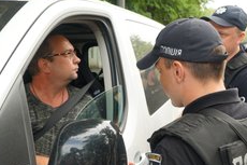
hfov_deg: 41.8
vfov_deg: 28.3
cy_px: 115
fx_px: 322
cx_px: 103
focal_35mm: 47
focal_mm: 18
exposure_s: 1/160
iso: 200
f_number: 4
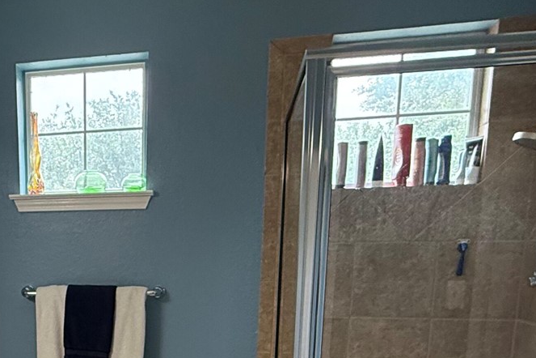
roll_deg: +0.8
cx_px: 66
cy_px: 381
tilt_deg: -10.0
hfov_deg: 40.7
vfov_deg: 27.6
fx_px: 670
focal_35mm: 45
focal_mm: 2.22
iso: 250
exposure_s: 1/120
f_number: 2.2
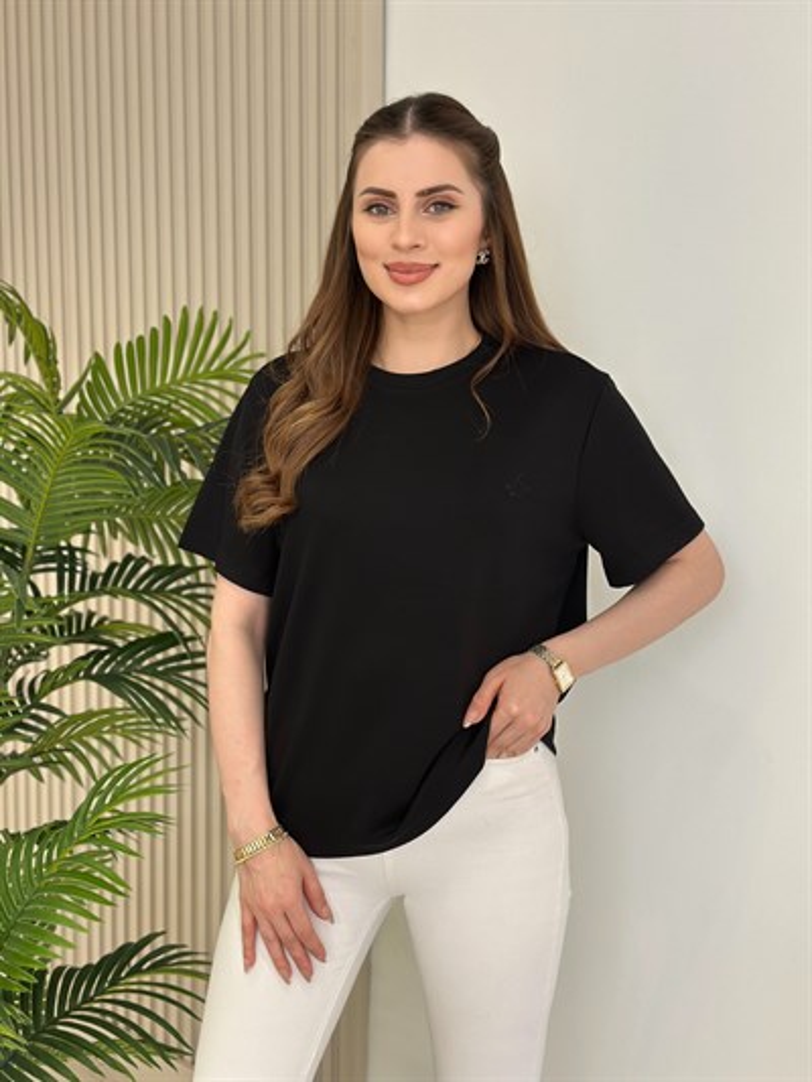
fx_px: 1501
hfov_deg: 30.3
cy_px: 541
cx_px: 406
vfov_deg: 39.6
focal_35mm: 48
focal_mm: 6.86
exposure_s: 1/220
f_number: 1.78
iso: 80
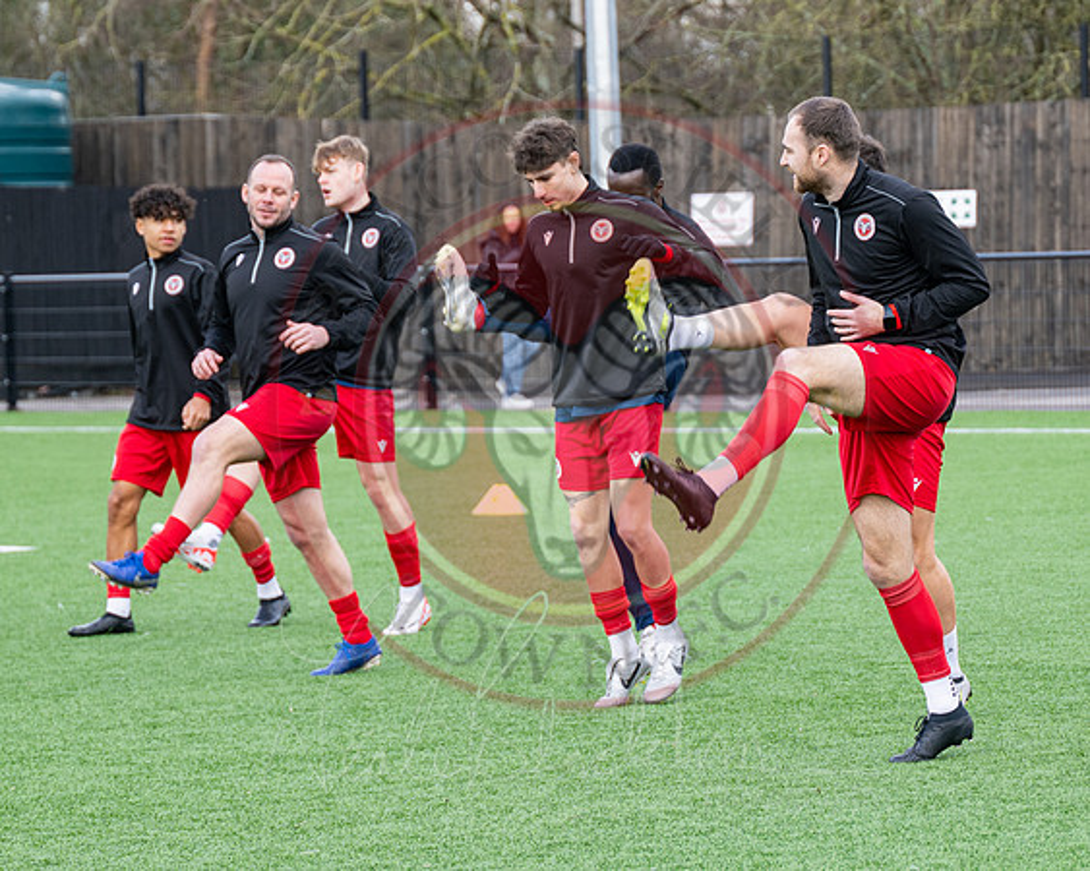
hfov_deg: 9.6
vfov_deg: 7.7
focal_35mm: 201
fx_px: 6493
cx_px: 759
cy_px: 436
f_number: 4
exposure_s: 1/400
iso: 200
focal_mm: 103
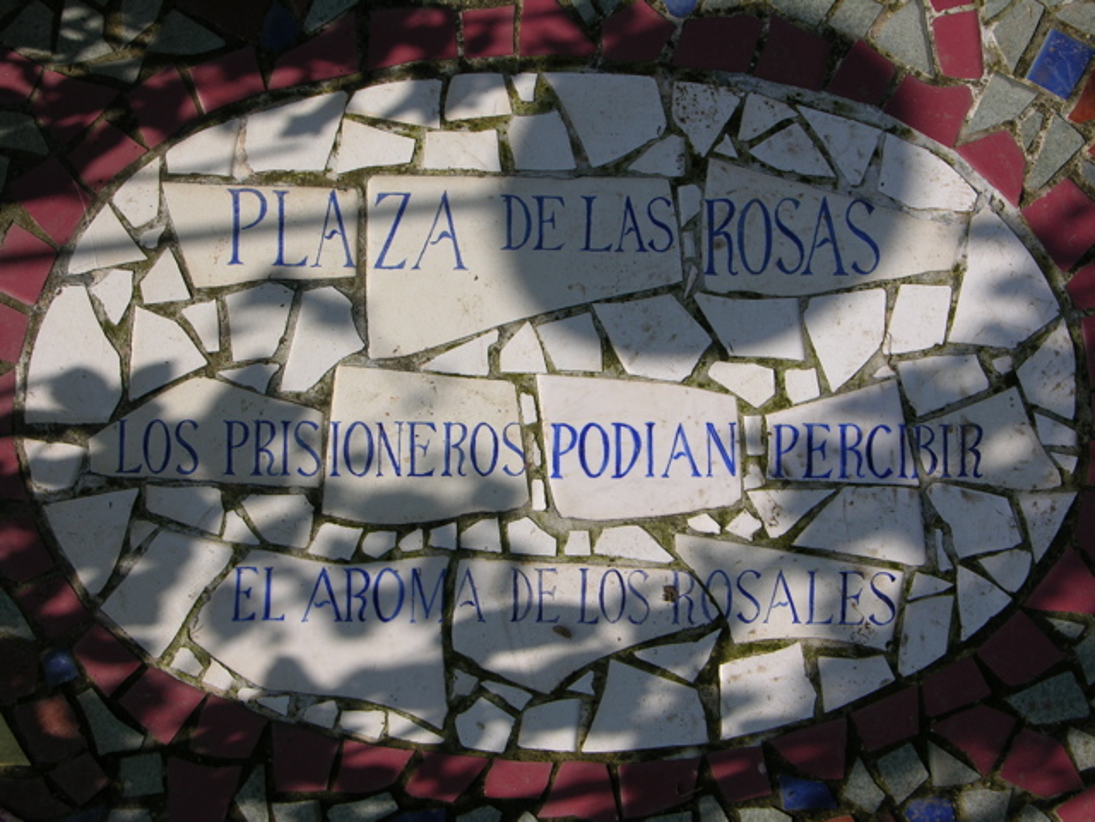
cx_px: 548
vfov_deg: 19.9
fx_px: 2341
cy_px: 411
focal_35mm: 74
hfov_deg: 26.3
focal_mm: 18.8
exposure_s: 1/277
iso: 50
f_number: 6
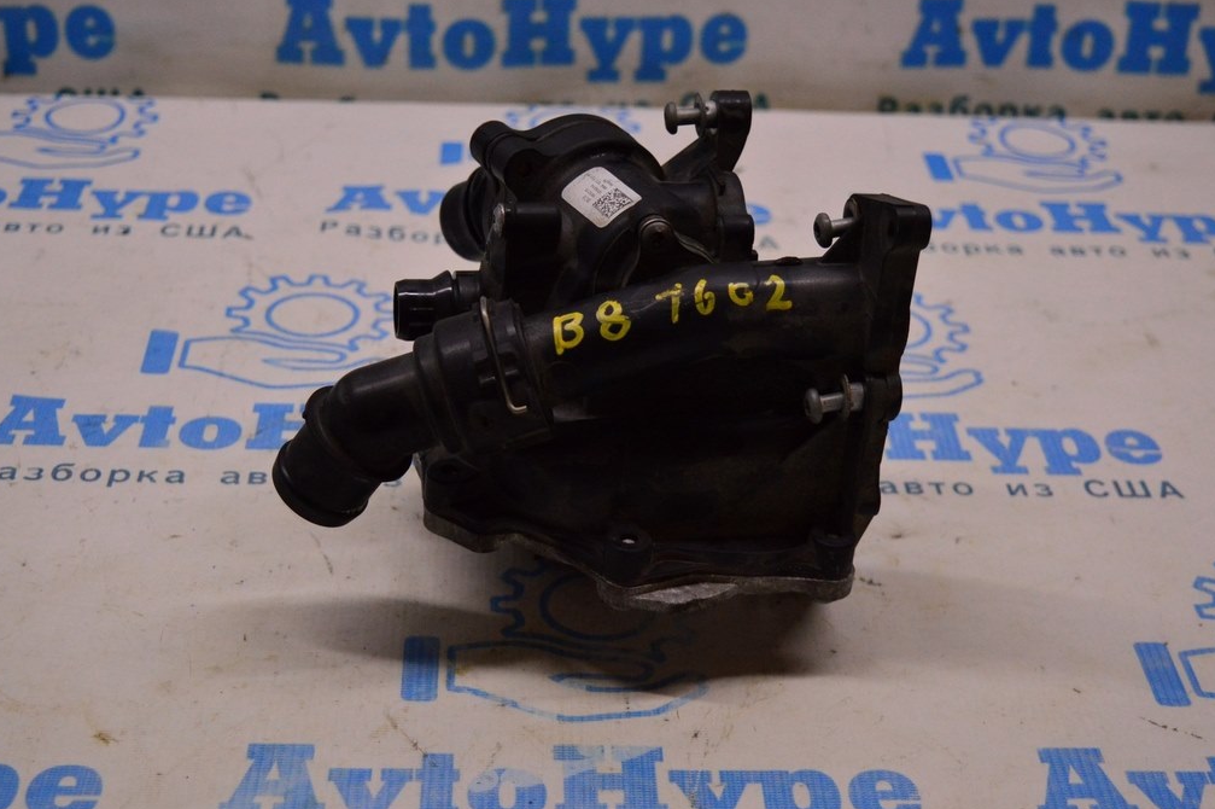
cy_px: 404
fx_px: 2057
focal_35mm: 61
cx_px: 602
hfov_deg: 32.9
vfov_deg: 22.2
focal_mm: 40
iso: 1600
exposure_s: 1/400
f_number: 4.8
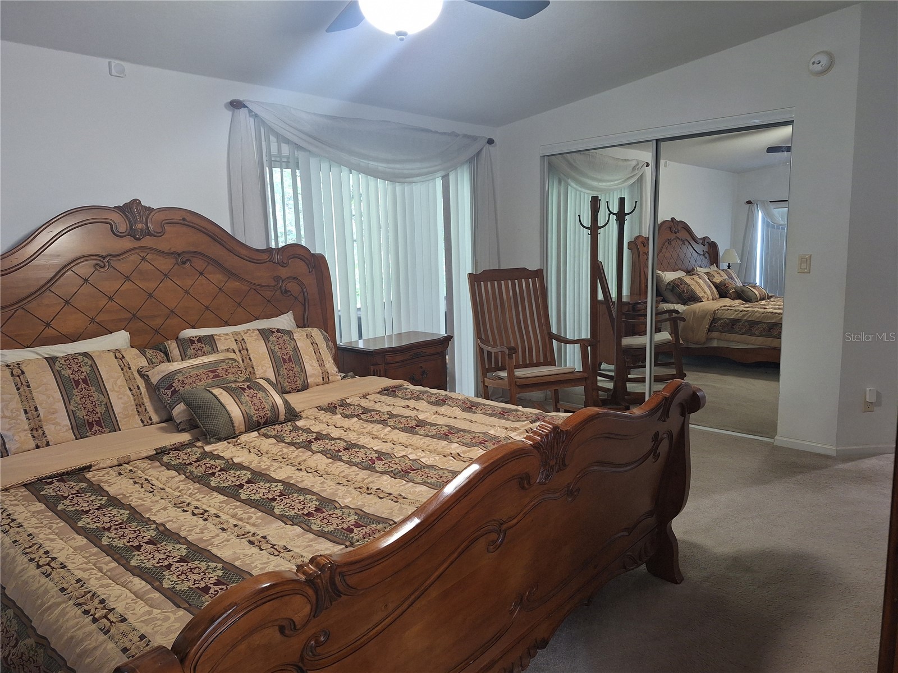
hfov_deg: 73.9
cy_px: 336
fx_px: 597
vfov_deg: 58.9
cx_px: 449
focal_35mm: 23
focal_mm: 5.54
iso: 250
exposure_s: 1/40
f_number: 1.8
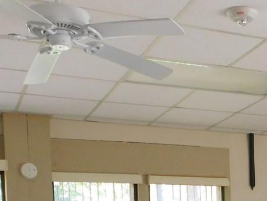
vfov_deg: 16.4
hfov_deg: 23.2
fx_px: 617
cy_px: 322
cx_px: 279
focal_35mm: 80
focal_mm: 4
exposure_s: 1/30
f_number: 3
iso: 320
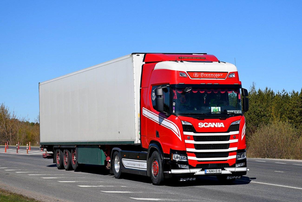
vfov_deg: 20.3
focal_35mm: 67
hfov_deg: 30.1
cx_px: 151
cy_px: 101
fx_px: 562
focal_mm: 45
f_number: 6.3
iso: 200
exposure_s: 1/1600
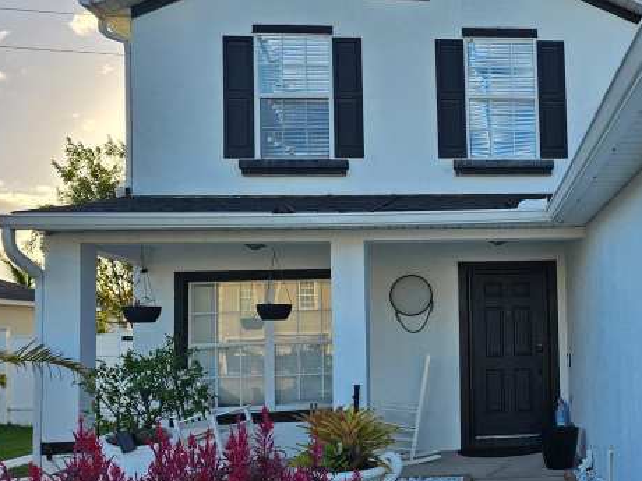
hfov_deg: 43.8
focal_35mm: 40
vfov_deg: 35.9
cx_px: 542
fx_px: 742
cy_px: 283
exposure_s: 1/507
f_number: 1.7
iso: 16
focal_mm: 6.3
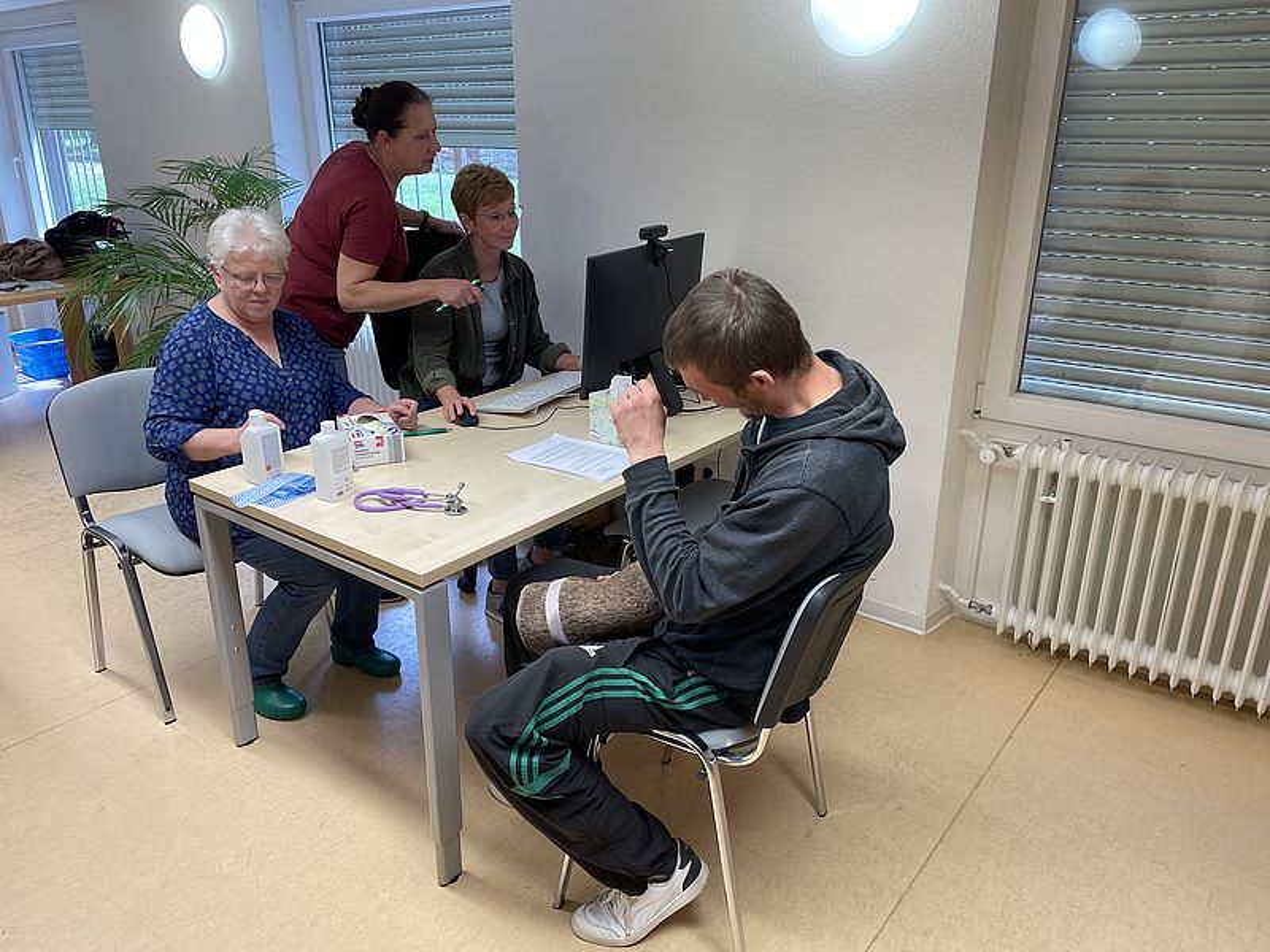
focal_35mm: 26
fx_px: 954
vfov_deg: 53.1
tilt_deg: -20.5
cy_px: 476
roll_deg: +0.0
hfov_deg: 67.3
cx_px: 635
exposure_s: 1/100
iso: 64
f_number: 1.6
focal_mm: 4.2
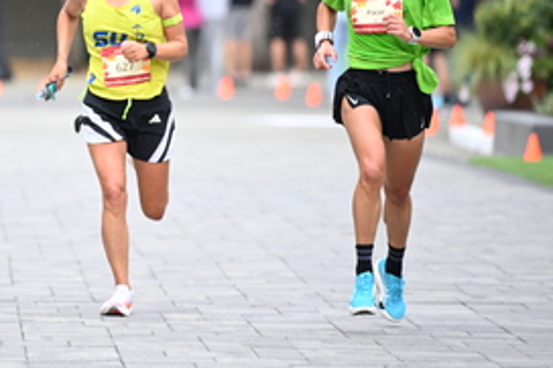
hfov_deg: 5.1
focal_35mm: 405
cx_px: 108
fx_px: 6217
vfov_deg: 3.4
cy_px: 13
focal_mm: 200
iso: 1250
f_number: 2.8
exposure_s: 1/1250
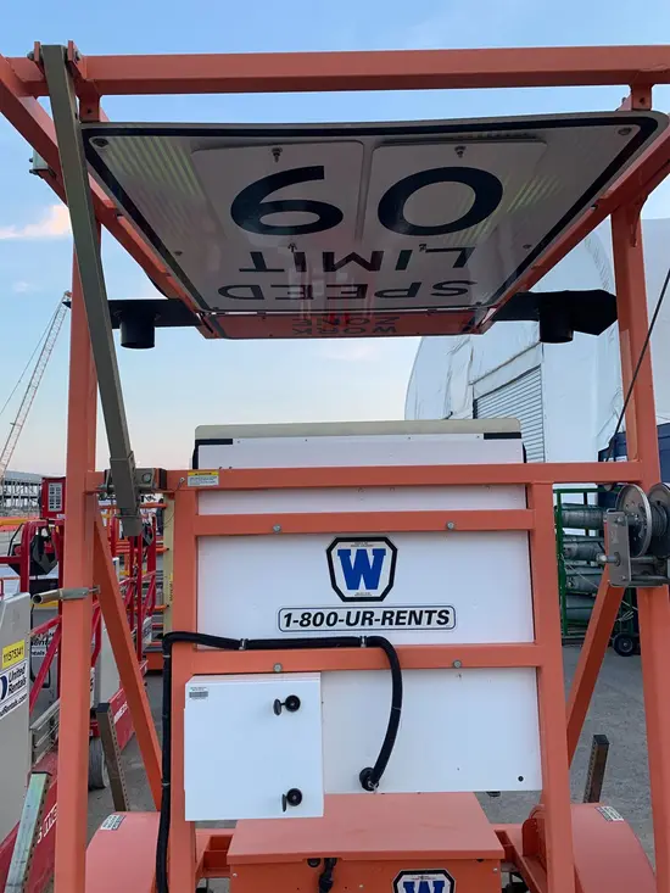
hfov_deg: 53.1
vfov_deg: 67.3
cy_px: 446
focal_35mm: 26
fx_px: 671
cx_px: 335
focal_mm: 4.25
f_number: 1.8
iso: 80
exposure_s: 1/121
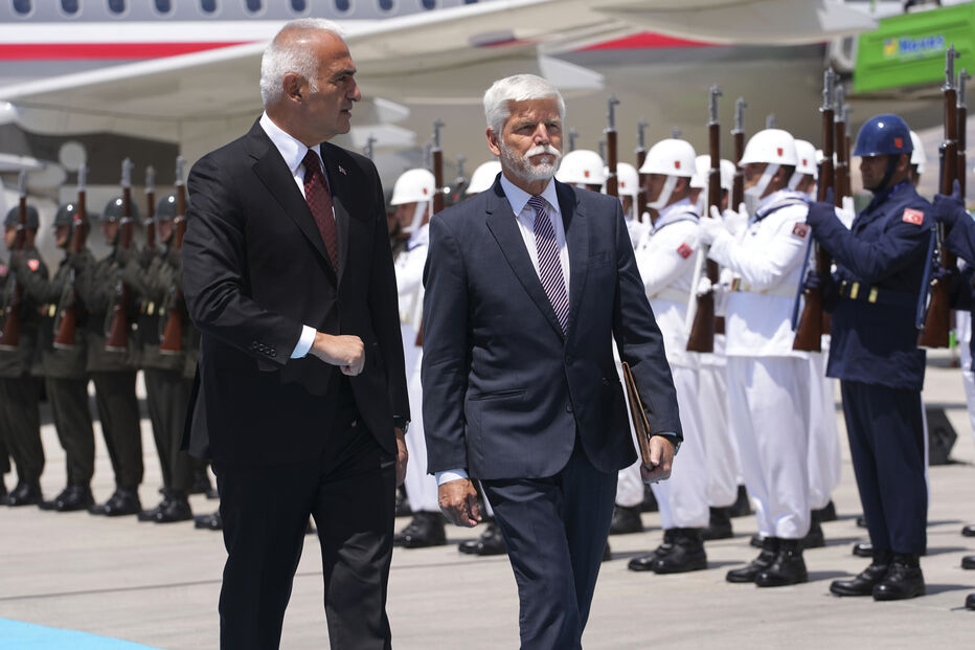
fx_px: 4630
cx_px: 488
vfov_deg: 8.0
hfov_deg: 12.0
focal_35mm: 171
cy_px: 325
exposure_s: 1/1000
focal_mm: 171
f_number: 6.3
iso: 250
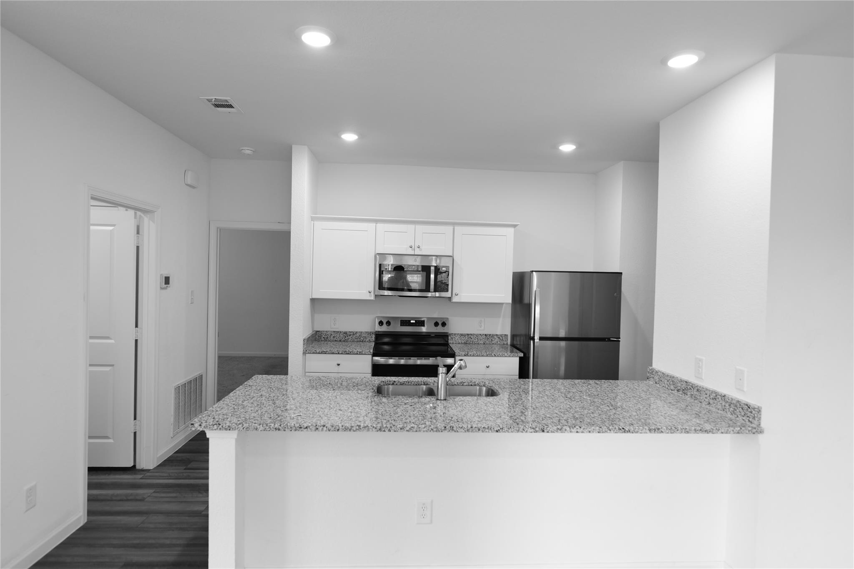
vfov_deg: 59.5
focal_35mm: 21
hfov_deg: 81.2
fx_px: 498
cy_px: 284
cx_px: 427
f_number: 3.5
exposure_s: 1/80
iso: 800
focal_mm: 21
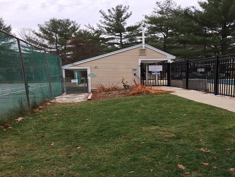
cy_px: 88
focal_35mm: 29
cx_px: 118
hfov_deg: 61.7
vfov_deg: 48.2
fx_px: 197
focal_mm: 4.15
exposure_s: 1/120
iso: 25
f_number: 2.2
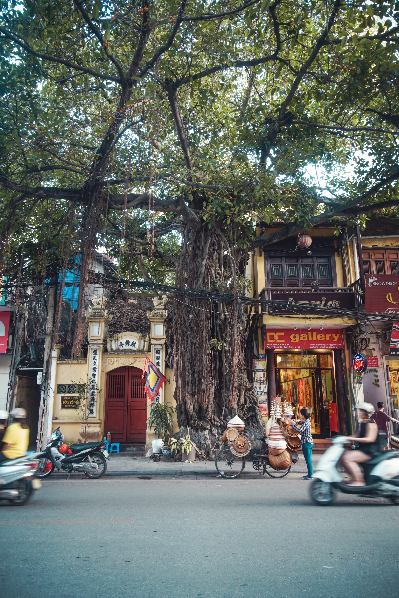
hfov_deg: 53.1
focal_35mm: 24
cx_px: 200
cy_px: 299
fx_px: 399
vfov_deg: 73.7
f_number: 2.8
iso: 125
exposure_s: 1/50
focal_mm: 8.8
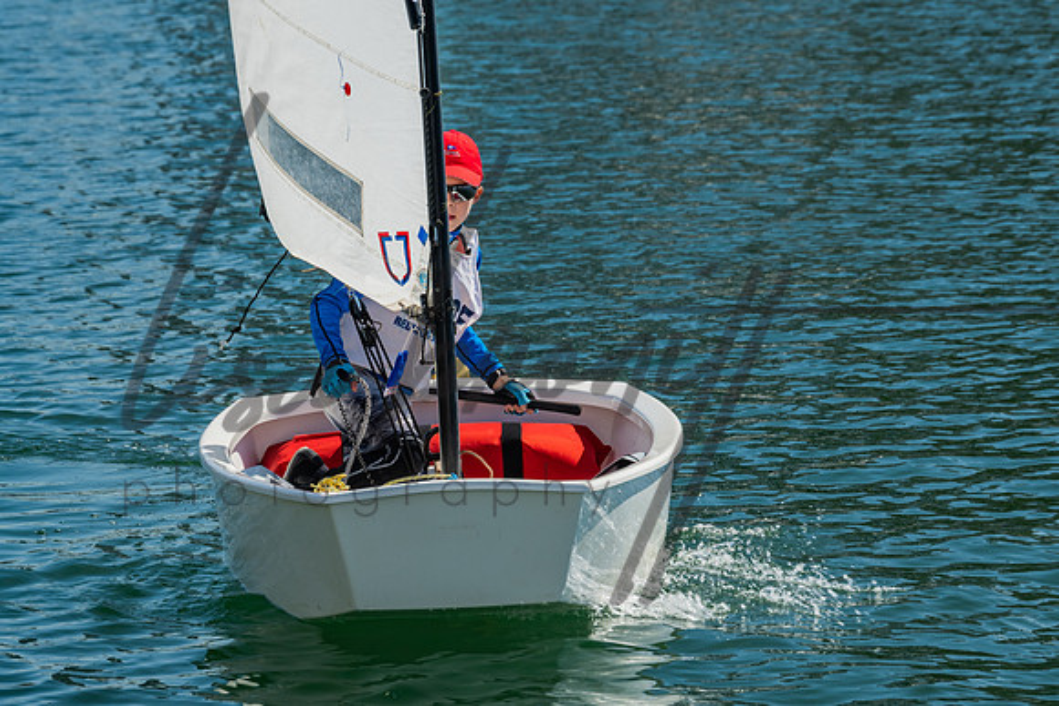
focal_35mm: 201
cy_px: 312
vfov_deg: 6.8
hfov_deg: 10.2
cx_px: 410
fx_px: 5924
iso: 100
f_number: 6.3
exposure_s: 1/250
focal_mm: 120
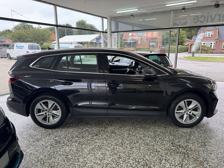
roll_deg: +0.4
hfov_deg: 71.6
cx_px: 112
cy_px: 84
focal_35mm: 24
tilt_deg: -13.2
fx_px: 155
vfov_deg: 56.8
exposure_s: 1/100
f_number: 1.78
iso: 125
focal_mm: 6.76
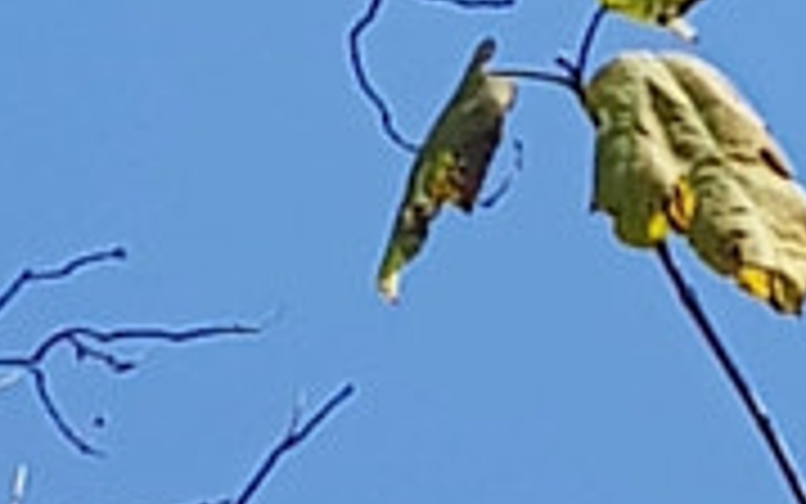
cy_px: -2498
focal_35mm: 246
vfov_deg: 4.2
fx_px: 5405
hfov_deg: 8.5
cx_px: -54
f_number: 1.7
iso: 40
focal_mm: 4.2
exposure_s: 1/1580
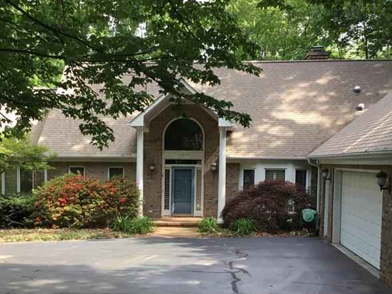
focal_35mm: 54
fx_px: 612
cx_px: 149
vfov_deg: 26.9
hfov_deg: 35.4
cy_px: 195
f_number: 2.4
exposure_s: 1/173
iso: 25
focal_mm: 3.3
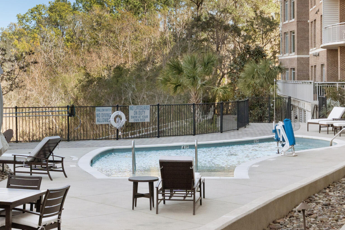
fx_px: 815
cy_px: 86
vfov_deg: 16.1
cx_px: 124
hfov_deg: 23.8
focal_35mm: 85
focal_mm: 35
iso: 400
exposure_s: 1/800
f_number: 6.3
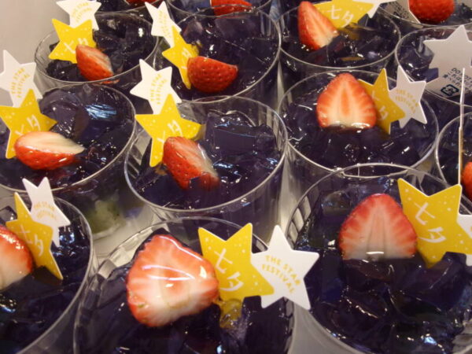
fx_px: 382
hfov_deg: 63.4
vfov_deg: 49.7
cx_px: 236
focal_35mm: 28
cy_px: 177
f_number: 3.9
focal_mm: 5.1
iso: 232
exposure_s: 1/34
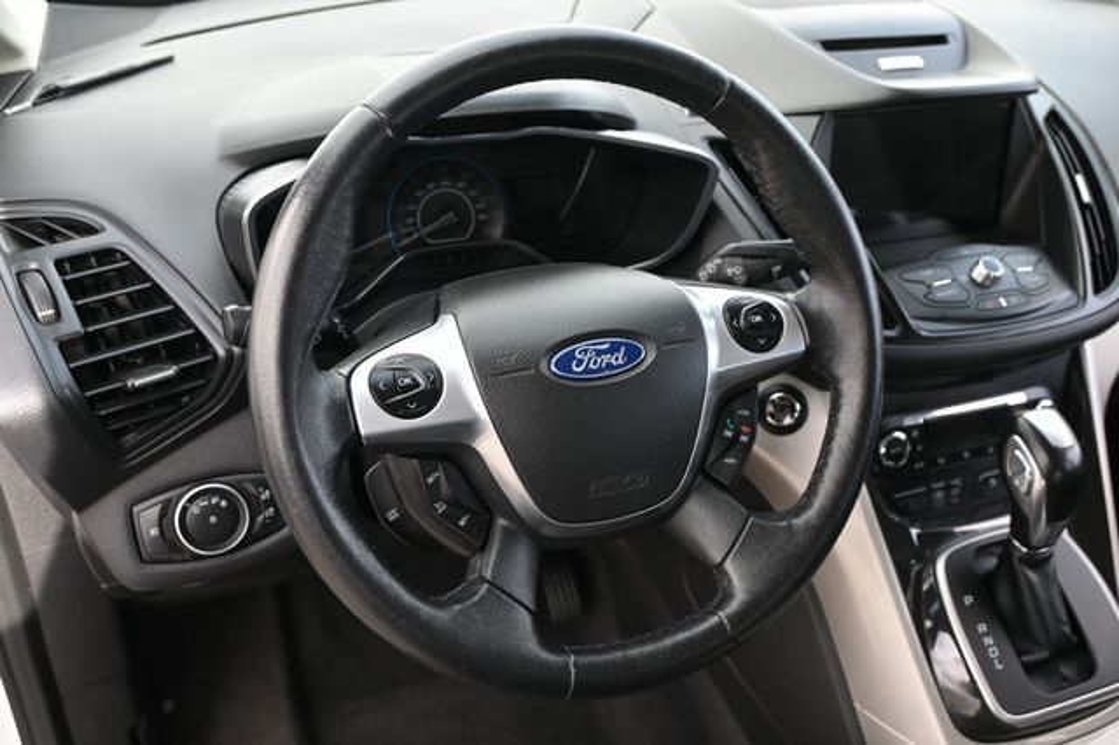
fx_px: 1025
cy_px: 372
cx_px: 560
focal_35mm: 33
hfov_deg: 57.2
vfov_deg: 39.9
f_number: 4
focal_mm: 22
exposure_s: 1/250
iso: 320
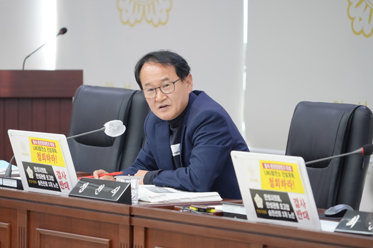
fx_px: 2455
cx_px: 186
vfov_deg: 5.8
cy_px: 124
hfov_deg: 8.7
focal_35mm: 237
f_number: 6.3
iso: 800
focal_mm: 237
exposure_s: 1/50
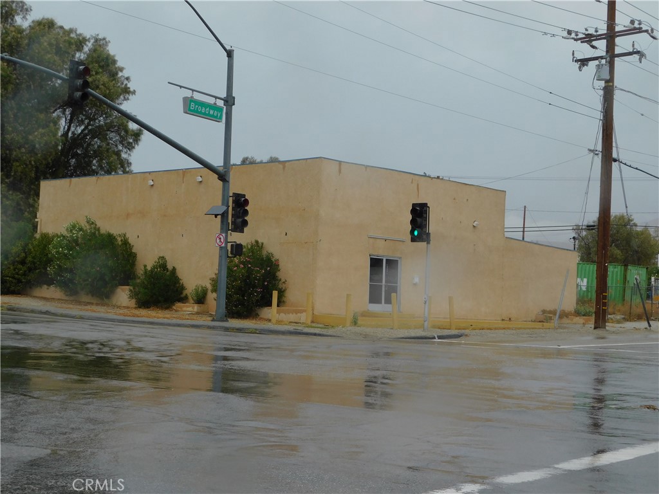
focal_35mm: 59
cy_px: 247
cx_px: 330
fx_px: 1123
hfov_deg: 32.7
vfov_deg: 24.8
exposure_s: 1/640
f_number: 4
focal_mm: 10.4
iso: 125
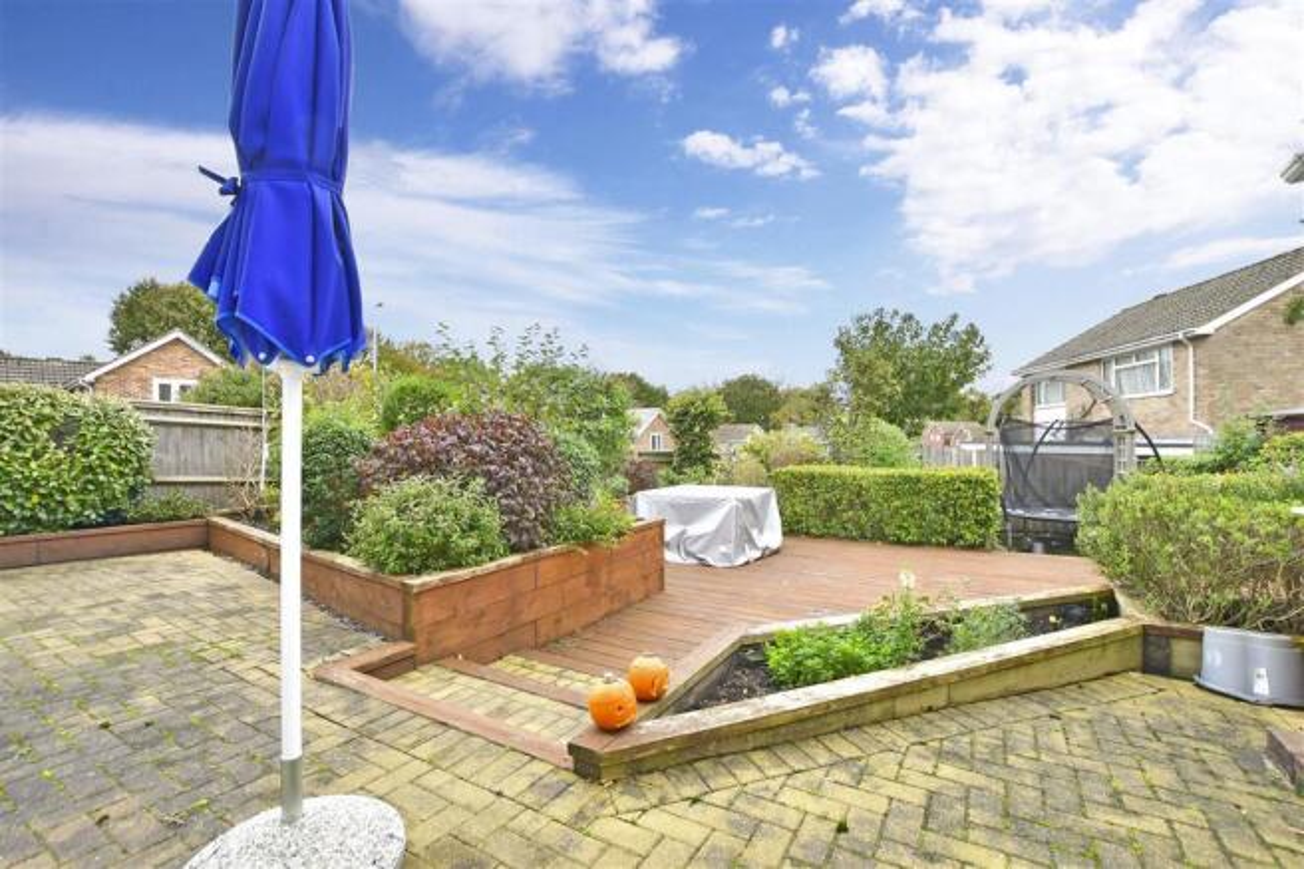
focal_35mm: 15
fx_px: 543
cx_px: 652
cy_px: 434
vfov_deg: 77.3
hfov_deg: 100.4
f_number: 7.1
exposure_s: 1/100
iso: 400
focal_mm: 10
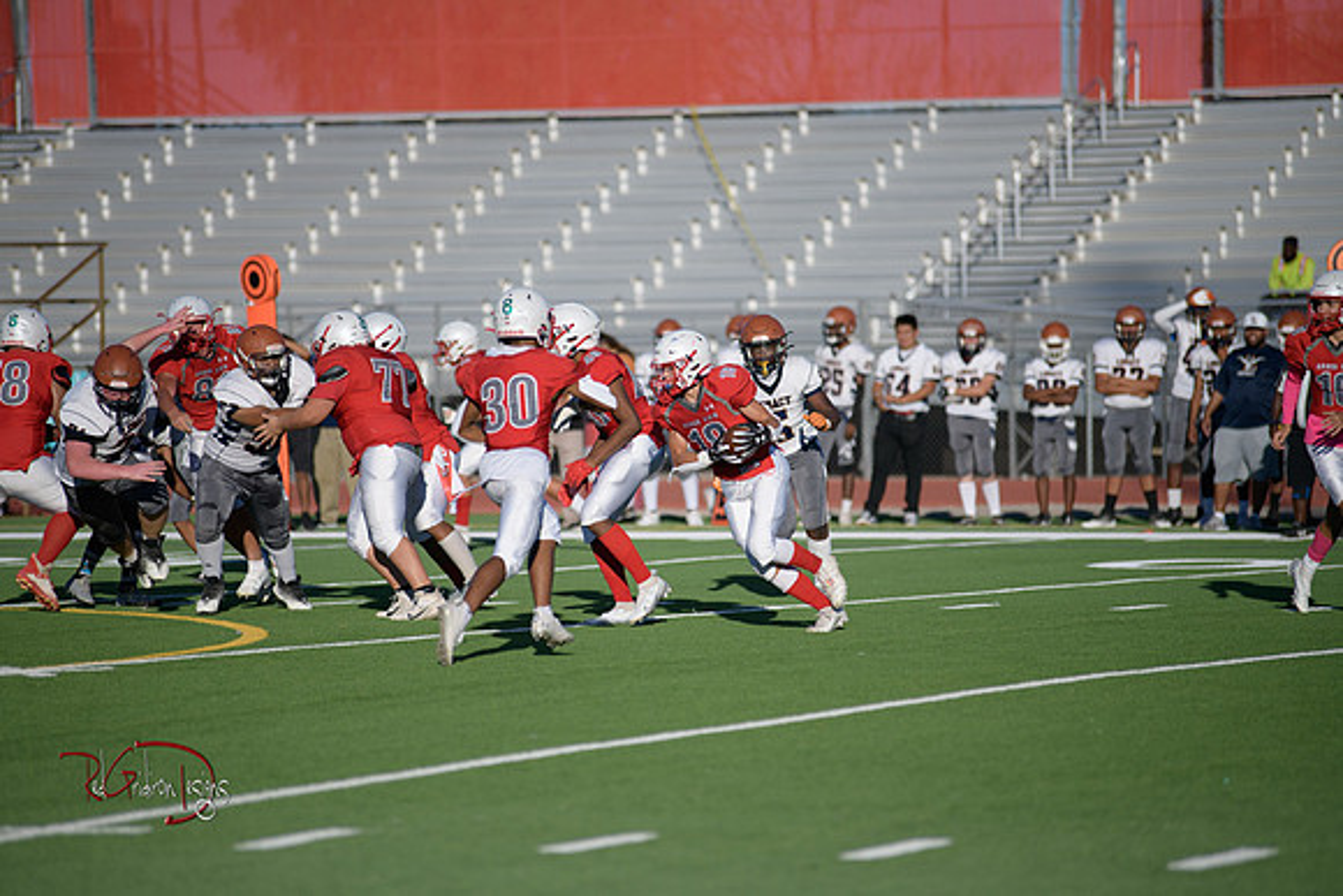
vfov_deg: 6.9
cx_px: 672
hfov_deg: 10.3
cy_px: 448
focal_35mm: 200
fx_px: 7463
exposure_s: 1/5000
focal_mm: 200
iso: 160
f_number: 2.8
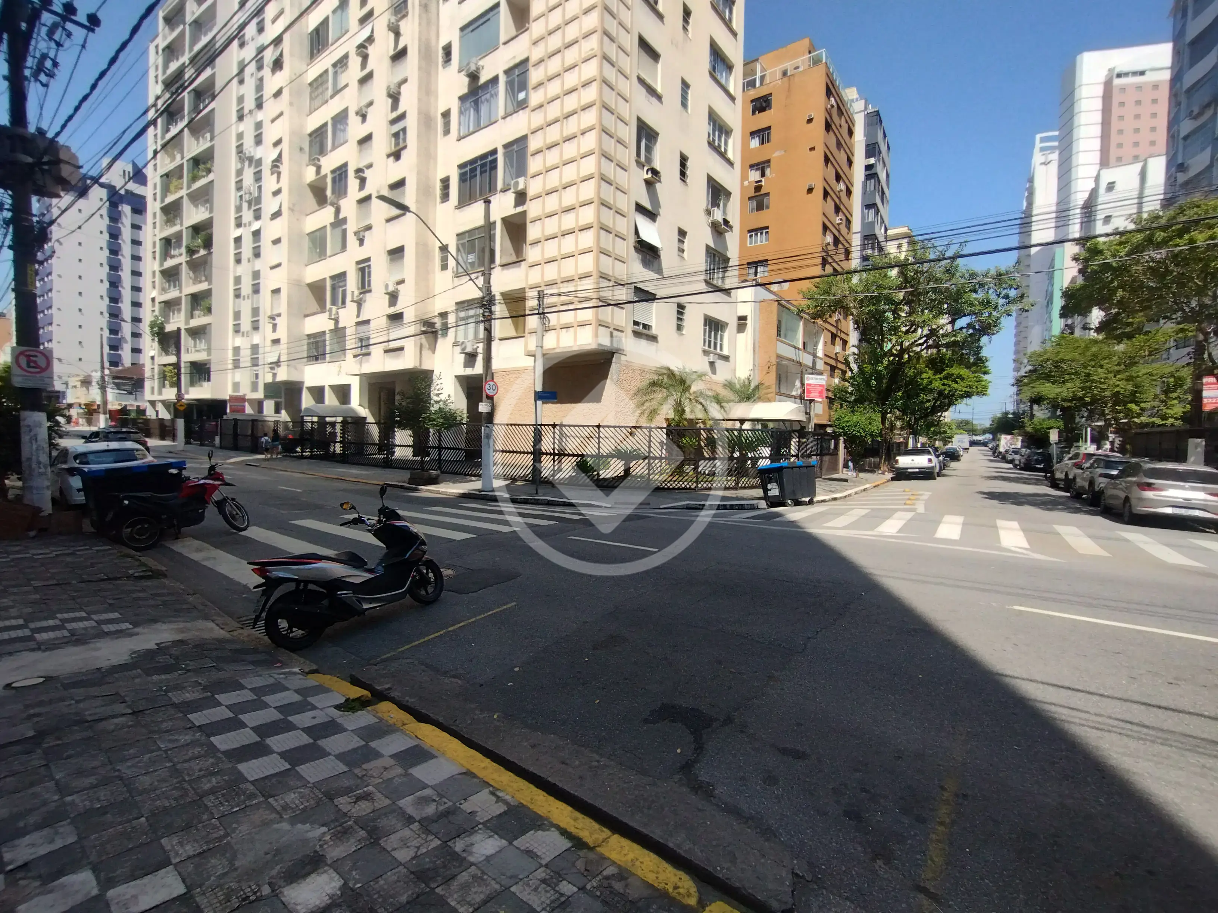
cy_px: 456
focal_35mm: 16
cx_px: 609
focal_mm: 1.66
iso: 100
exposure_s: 1/1208
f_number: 2.2
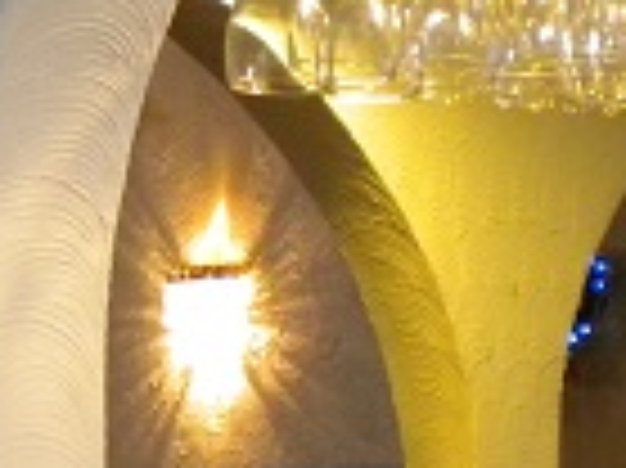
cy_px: 270
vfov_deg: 9.8
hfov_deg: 13.0
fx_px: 2728
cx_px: 72
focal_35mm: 151
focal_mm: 6.3
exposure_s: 1/43
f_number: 3.1
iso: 400
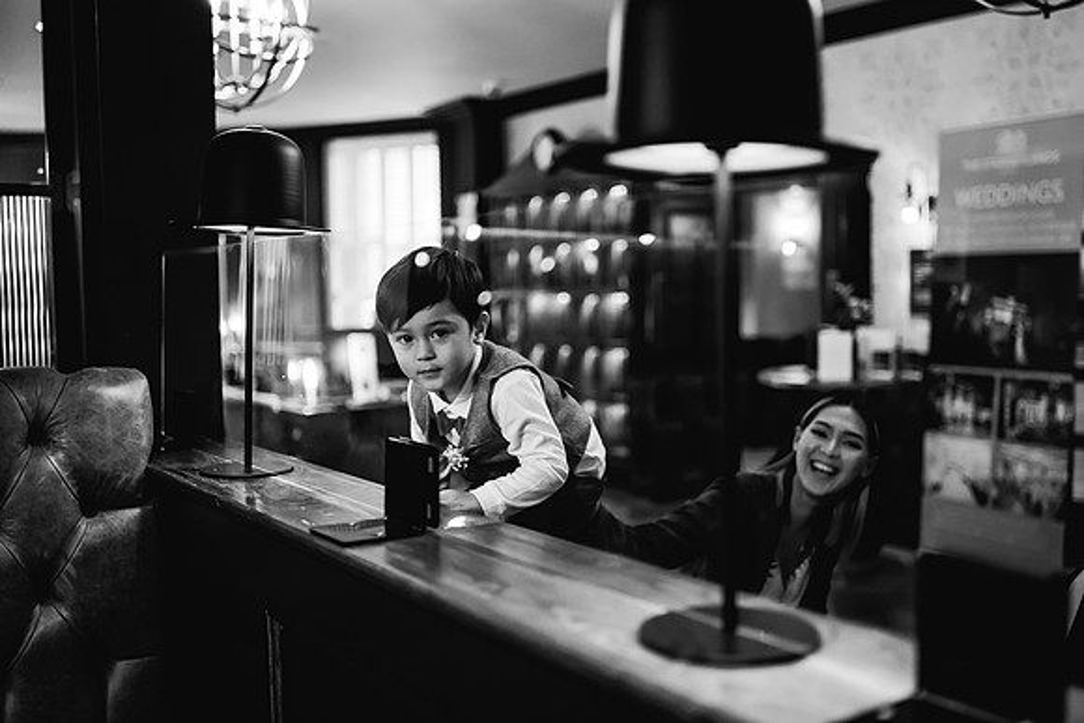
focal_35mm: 37
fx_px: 1127
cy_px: 361
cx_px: 563
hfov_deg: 51.4
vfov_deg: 35.6
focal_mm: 35
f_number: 1.4
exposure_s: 1/500
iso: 2500
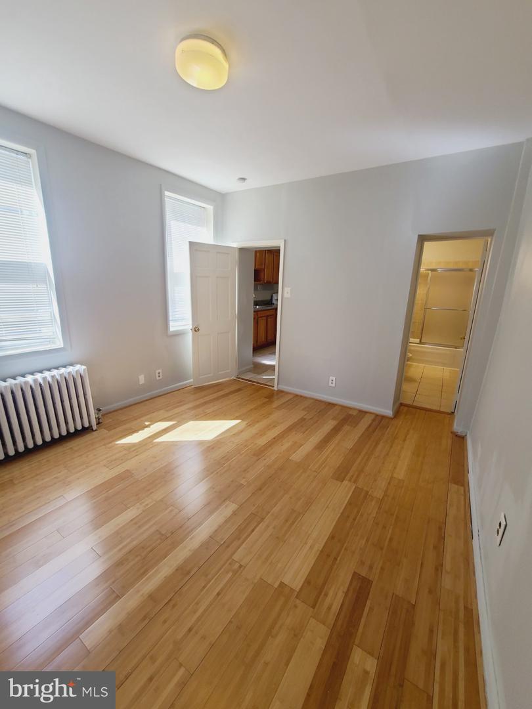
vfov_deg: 106.2
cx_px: 266
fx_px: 266
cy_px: 354
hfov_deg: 89.9
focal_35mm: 13
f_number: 2.2
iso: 100
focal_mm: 2.2
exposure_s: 1/120
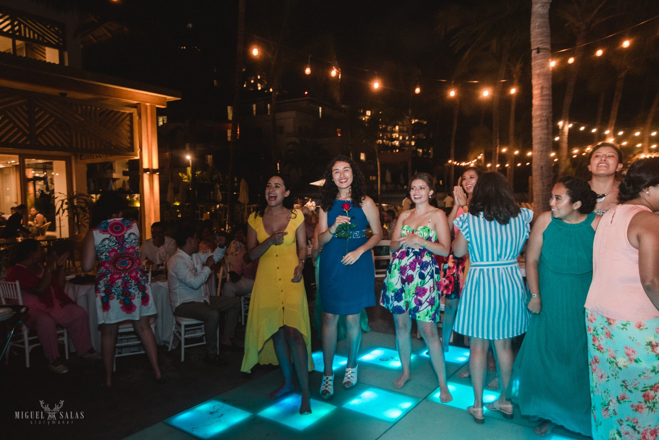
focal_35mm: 26
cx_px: 330
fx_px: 476
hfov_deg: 69.4
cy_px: 220
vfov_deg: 49.6
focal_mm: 26
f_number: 3.2
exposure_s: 1/100
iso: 2000
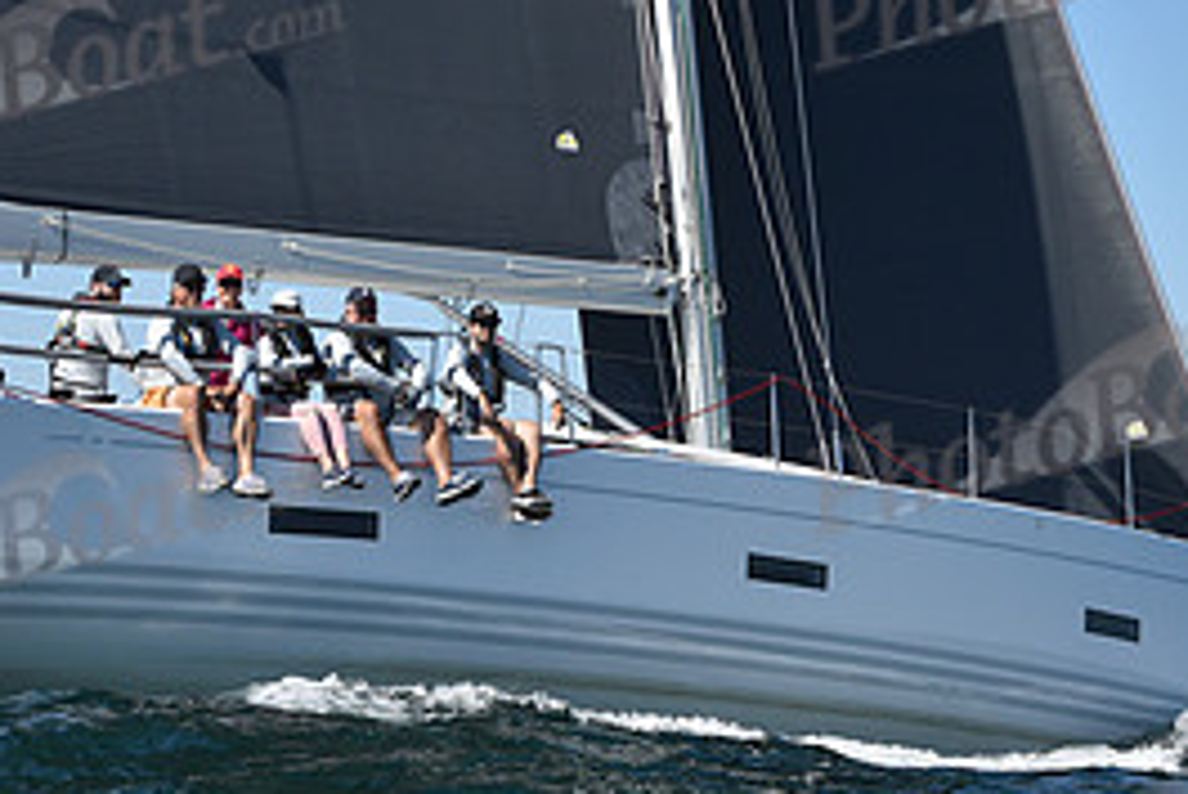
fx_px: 5052
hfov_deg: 13.4
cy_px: 249
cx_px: 578
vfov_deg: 9.0
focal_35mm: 153
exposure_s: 1/1600
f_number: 7.1
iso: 250
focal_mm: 70
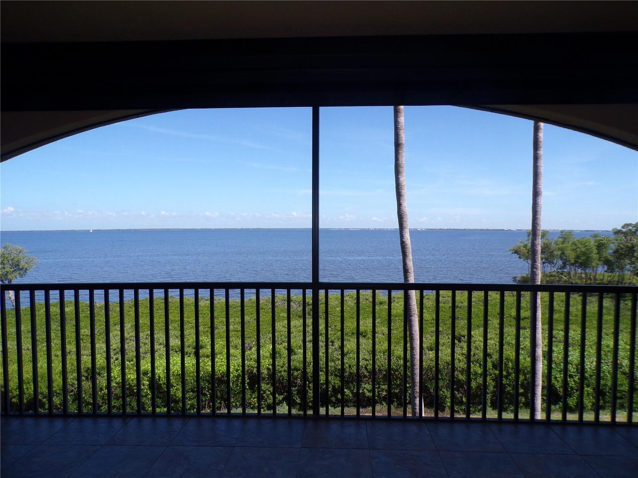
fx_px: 442
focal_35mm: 24
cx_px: 319
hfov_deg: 71.6
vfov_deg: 56.8
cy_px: 239
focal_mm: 4.3
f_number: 5.8
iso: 80
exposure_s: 1/150
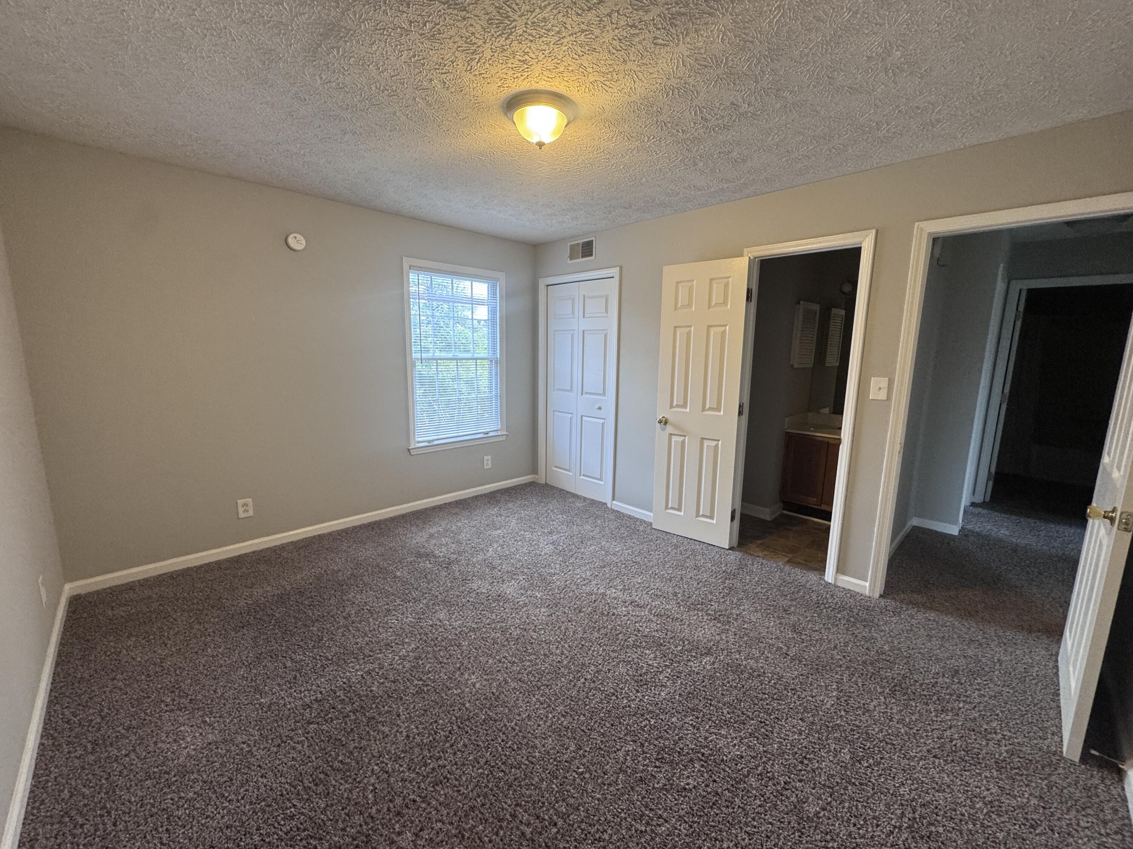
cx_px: 566
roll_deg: -0.8
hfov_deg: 102.1
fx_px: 458
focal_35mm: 14
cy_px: 424
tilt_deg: -8.9
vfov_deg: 85.7
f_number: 2.2
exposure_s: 1/120
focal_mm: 2.22
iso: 250
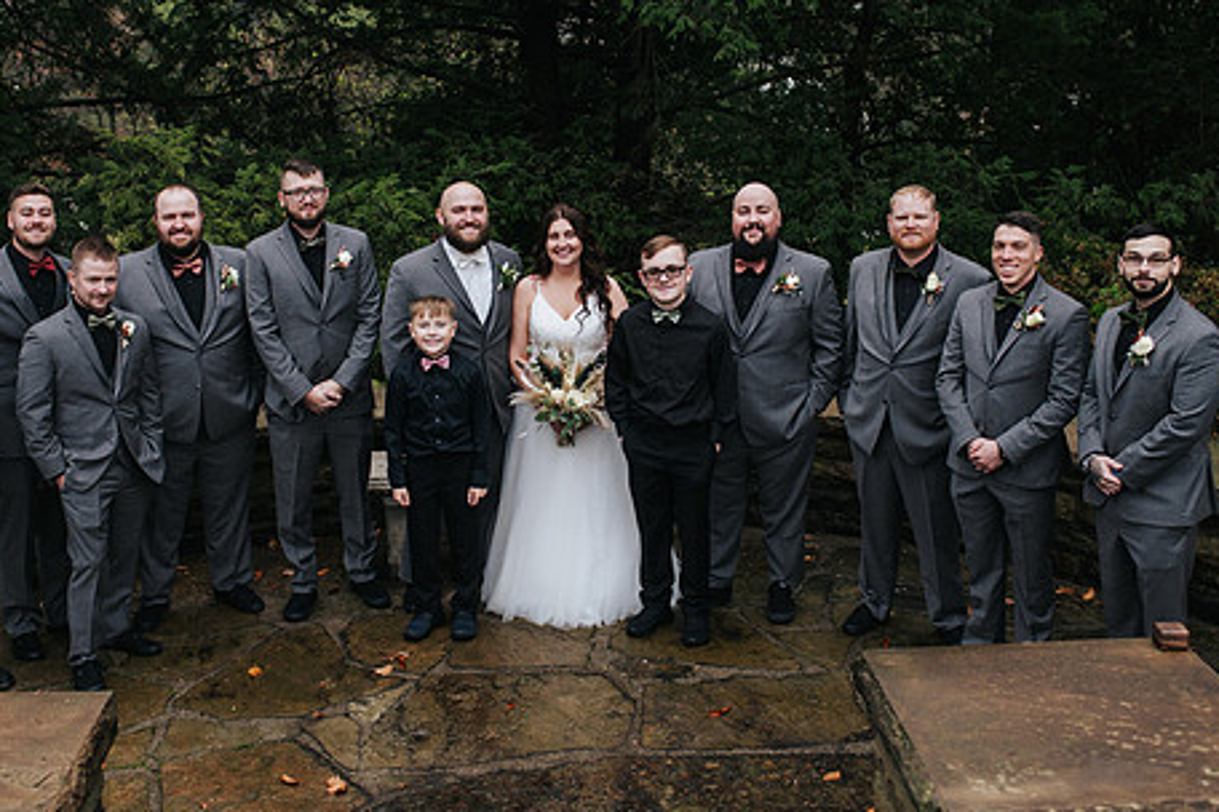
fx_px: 1557
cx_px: 550
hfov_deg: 42.7
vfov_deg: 29.2
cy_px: 337
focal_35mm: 46
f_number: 3.2
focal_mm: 35
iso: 800
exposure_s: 1/400
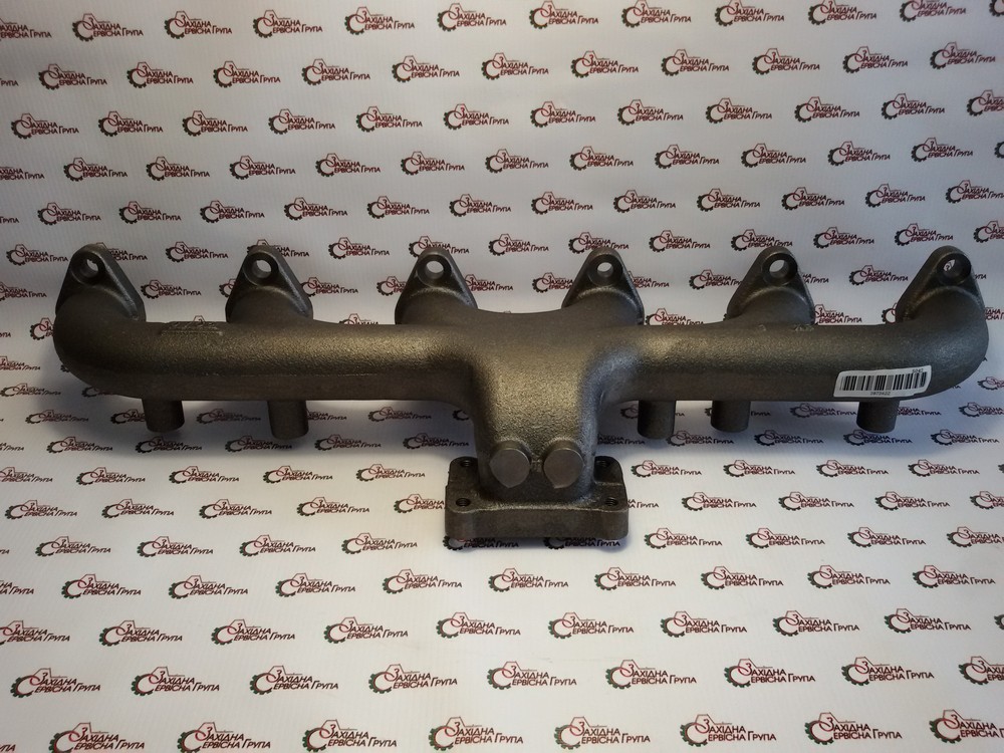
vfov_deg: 45.4
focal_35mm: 31
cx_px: 502
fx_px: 899
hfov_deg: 58.4
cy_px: 376
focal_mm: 2.93
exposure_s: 1/100
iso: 80
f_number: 2.4
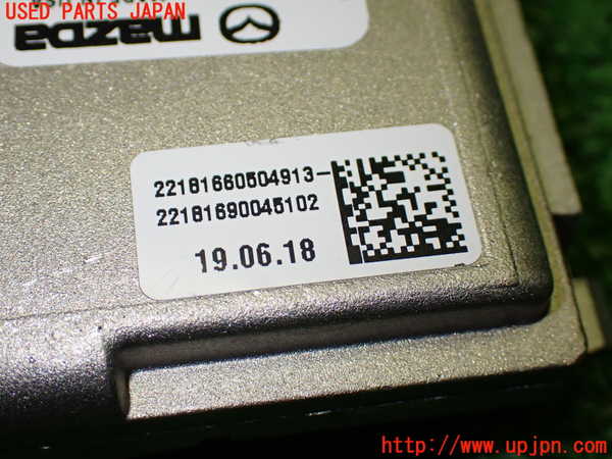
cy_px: 230
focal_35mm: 54
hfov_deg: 35.5
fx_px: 955
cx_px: 306
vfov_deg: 27.0
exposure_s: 1/200
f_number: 3.3
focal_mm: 9.65
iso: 320
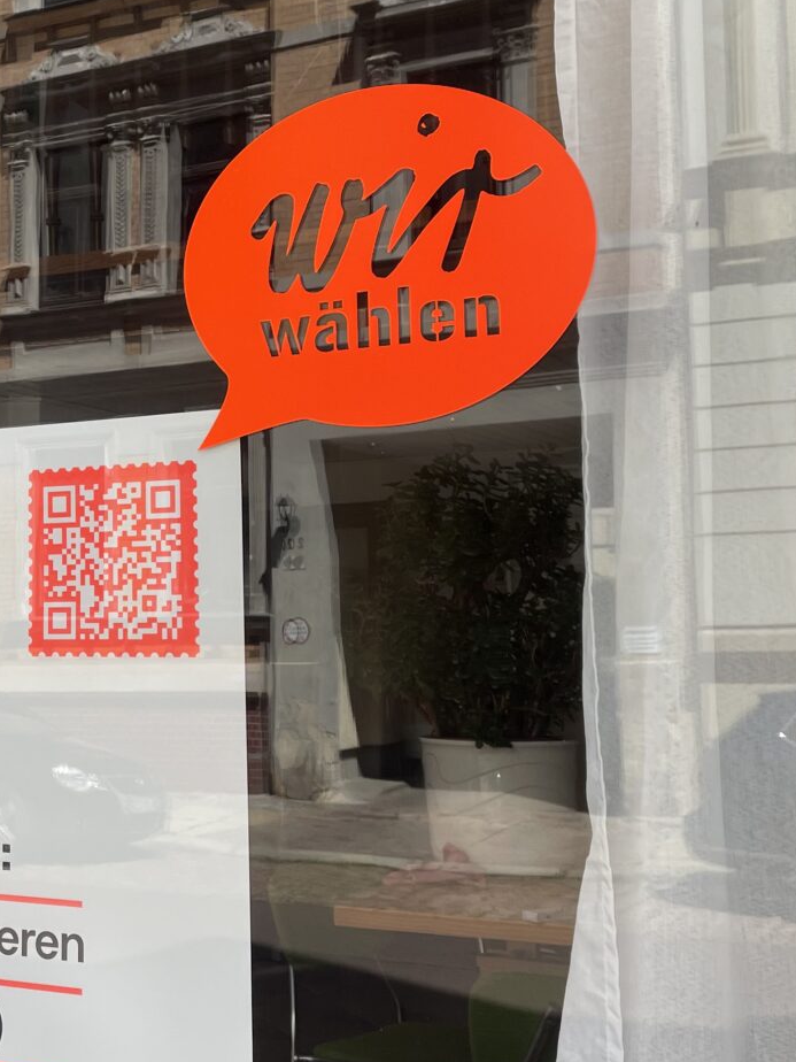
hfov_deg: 26.0
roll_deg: +0.5
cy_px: 465
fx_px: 1656
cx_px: 51
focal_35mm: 54
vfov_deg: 35.5
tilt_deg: +6.1
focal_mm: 4.2
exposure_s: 1/1135
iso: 32
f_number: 1.6
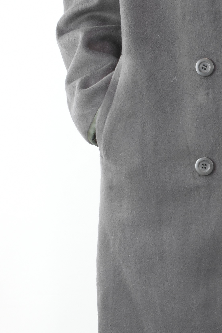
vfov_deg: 18.7
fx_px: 1008
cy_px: 183
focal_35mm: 109
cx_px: 219
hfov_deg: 12.4
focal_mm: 20
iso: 400
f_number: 4
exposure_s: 1/60
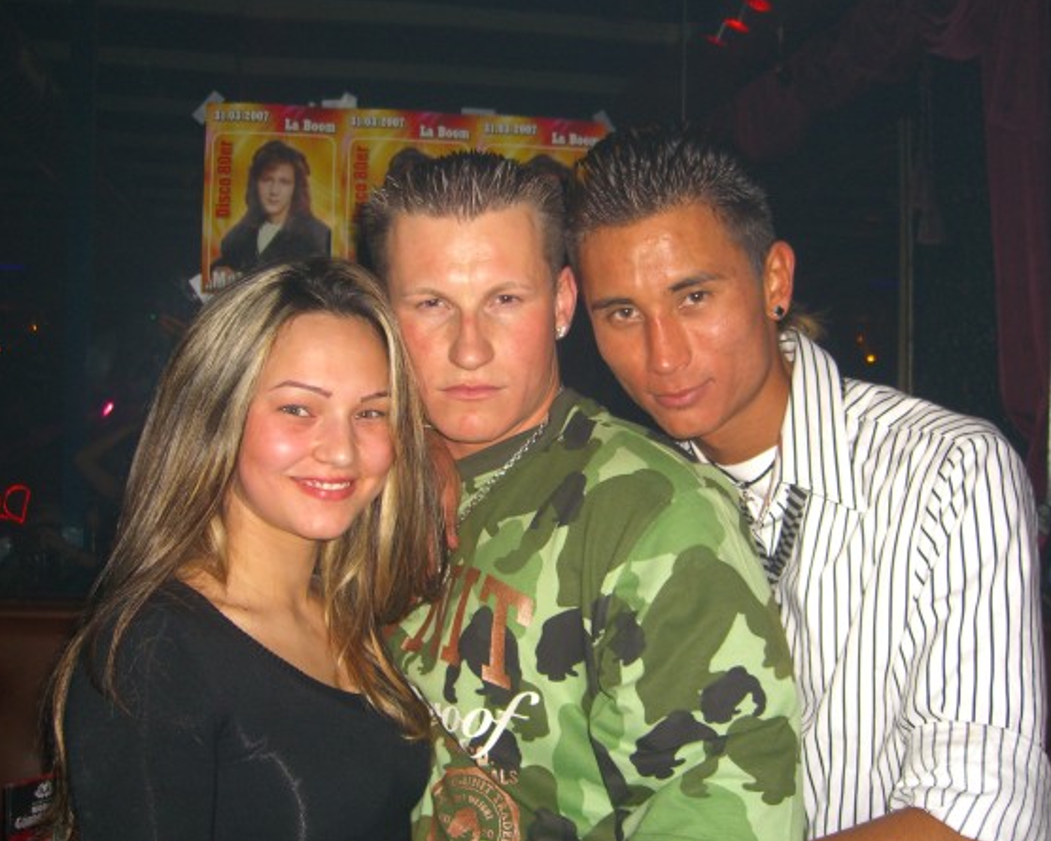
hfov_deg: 45.8
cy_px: 418
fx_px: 1244
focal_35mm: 40
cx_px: 499
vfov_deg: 37.3
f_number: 2.8
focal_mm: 7.9
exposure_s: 1/60
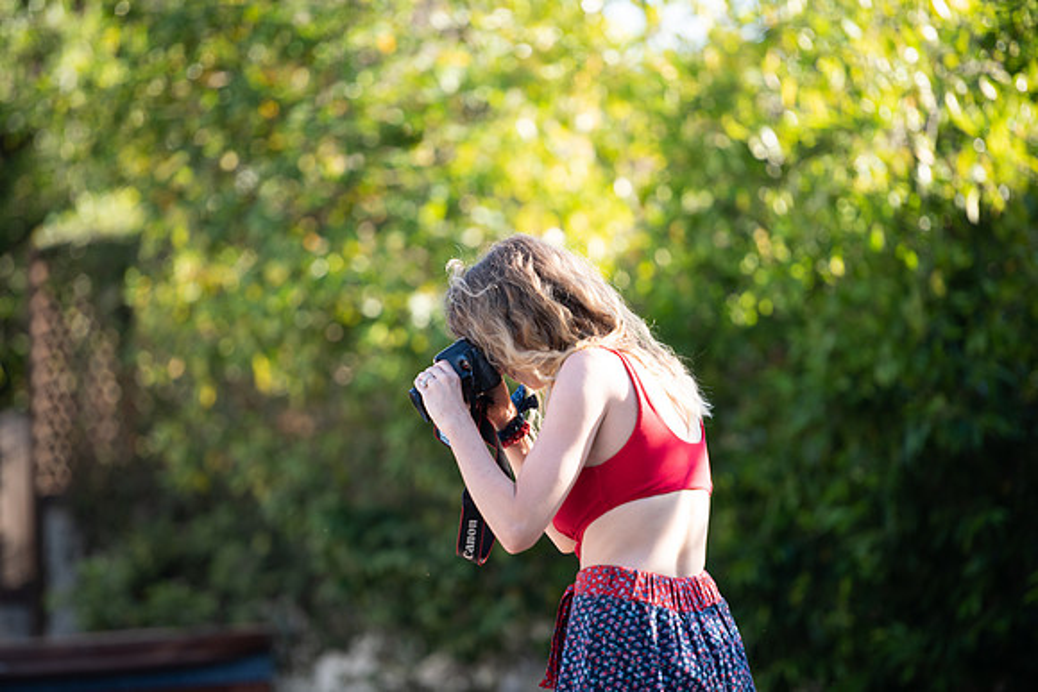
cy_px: 346
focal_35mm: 190
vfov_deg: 7.2
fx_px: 5479
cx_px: 519
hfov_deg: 10.8
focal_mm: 190
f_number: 2.8
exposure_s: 1/200
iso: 100
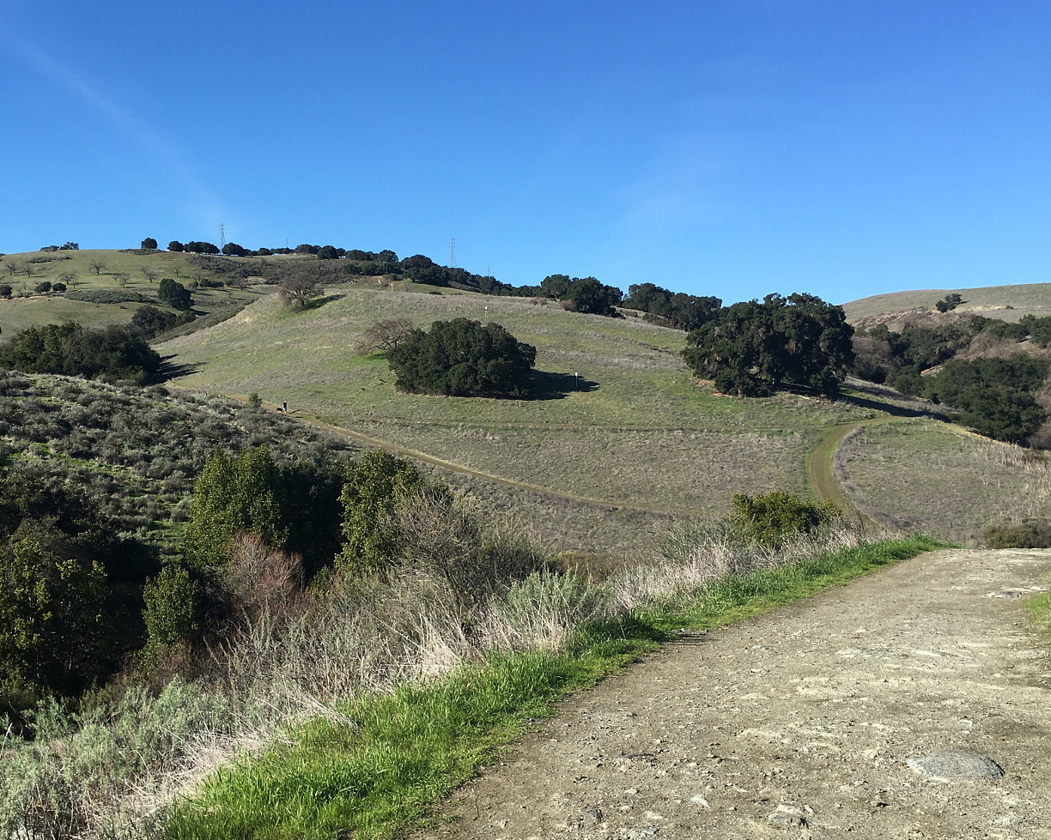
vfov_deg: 40.0
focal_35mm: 37
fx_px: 1151
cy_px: 483
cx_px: 441
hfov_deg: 48.9
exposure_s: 1/999
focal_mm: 4.15
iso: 25
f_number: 2.2
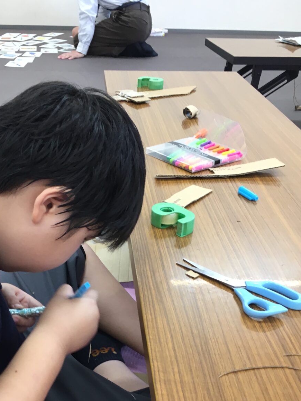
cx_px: 102
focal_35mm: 45
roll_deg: -0.4
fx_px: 522
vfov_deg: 41.0
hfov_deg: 31.9
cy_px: 294
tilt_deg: -36.1
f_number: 2.2
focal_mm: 4.15
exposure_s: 1/30
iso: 64
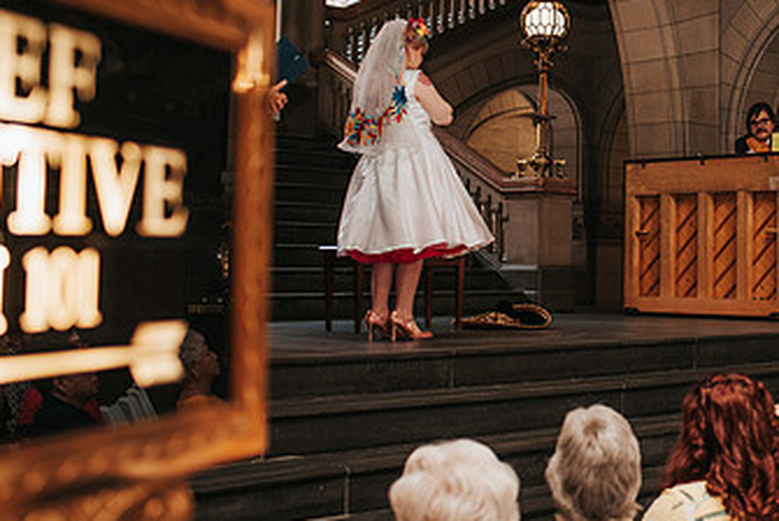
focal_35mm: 61
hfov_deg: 31.7
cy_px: 155
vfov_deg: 22.2
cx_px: 665
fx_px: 1321
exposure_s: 1/200
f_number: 3.2
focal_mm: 35
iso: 1000
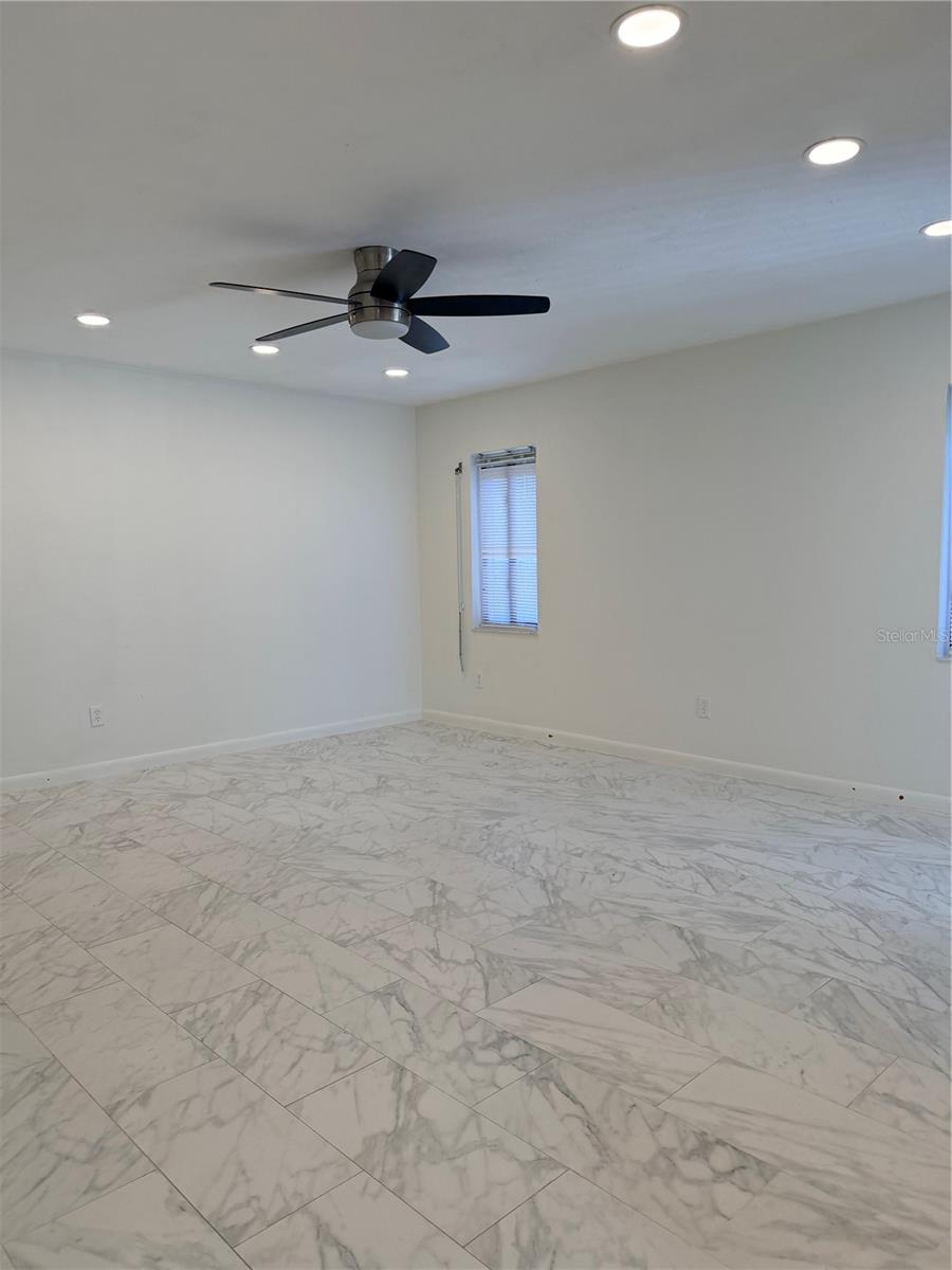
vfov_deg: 71.6
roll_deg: +0.3
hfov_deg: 56.8
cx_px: 476
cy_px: 635
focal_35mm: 24
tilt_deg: -4.7
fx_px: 880
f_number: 1.78
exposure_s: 1/210
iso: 160
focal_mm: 6.76
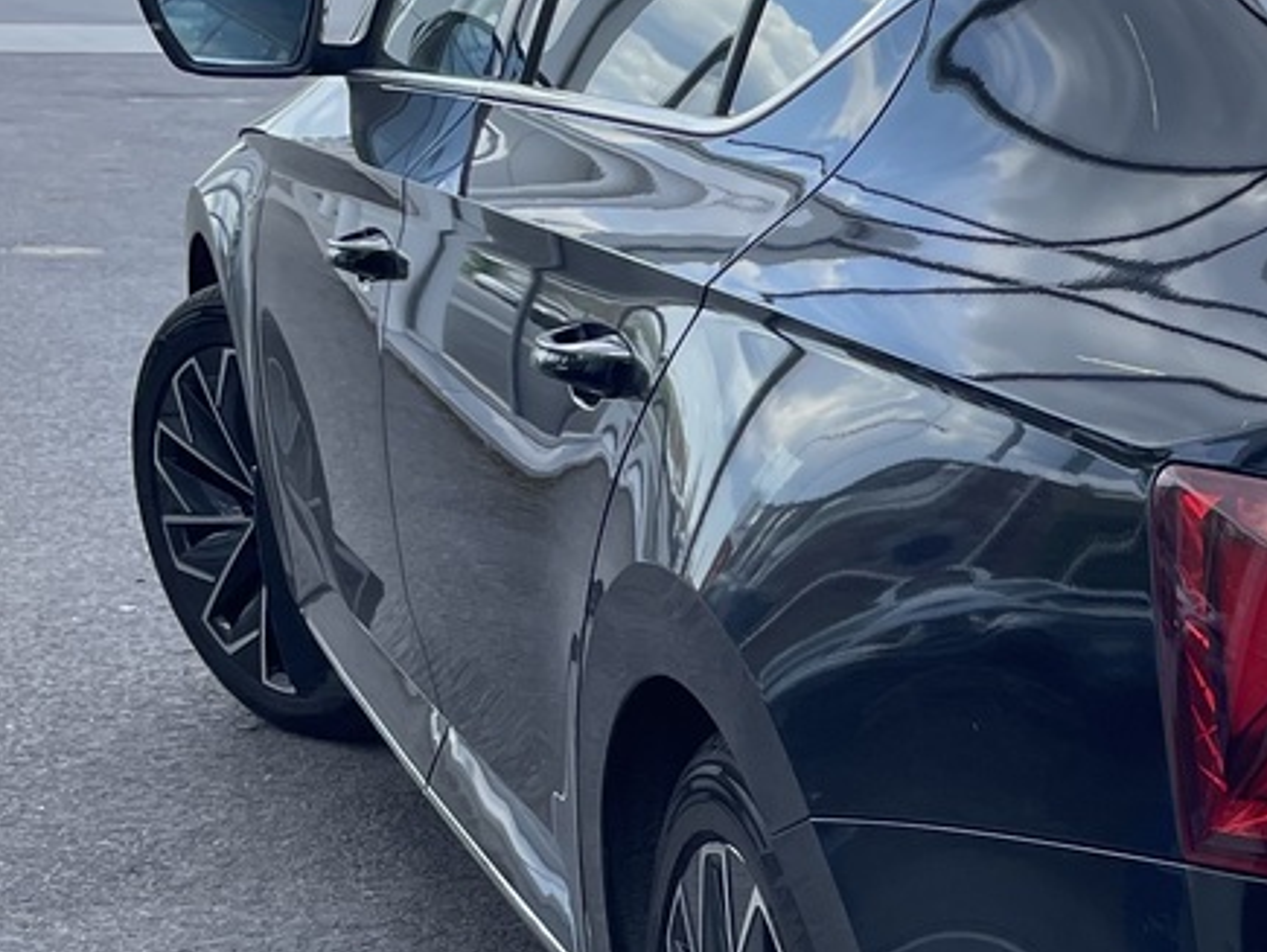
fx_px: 3150
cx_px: 1762
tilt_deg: -14.6
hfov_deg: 20.3
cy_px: 789
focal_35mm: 86
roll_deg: -1.0
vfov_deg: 17.0
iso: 32
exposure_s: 1/759
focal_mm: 4.2
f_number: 1.6
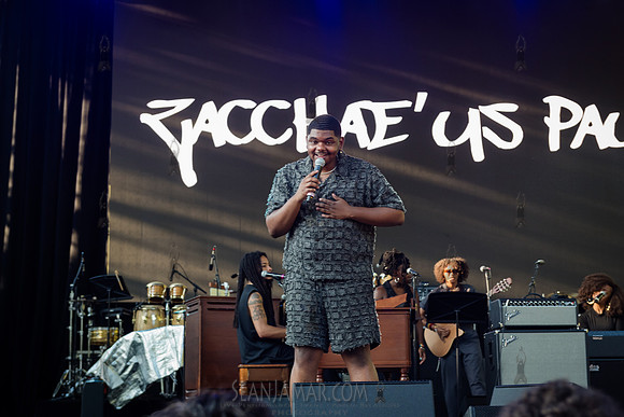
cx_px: 304
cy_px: 209
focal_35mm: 69
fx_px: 1196
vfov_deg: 19.8
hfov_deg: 29.3
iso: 1000
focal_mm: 66
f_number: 5
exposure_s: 1/200
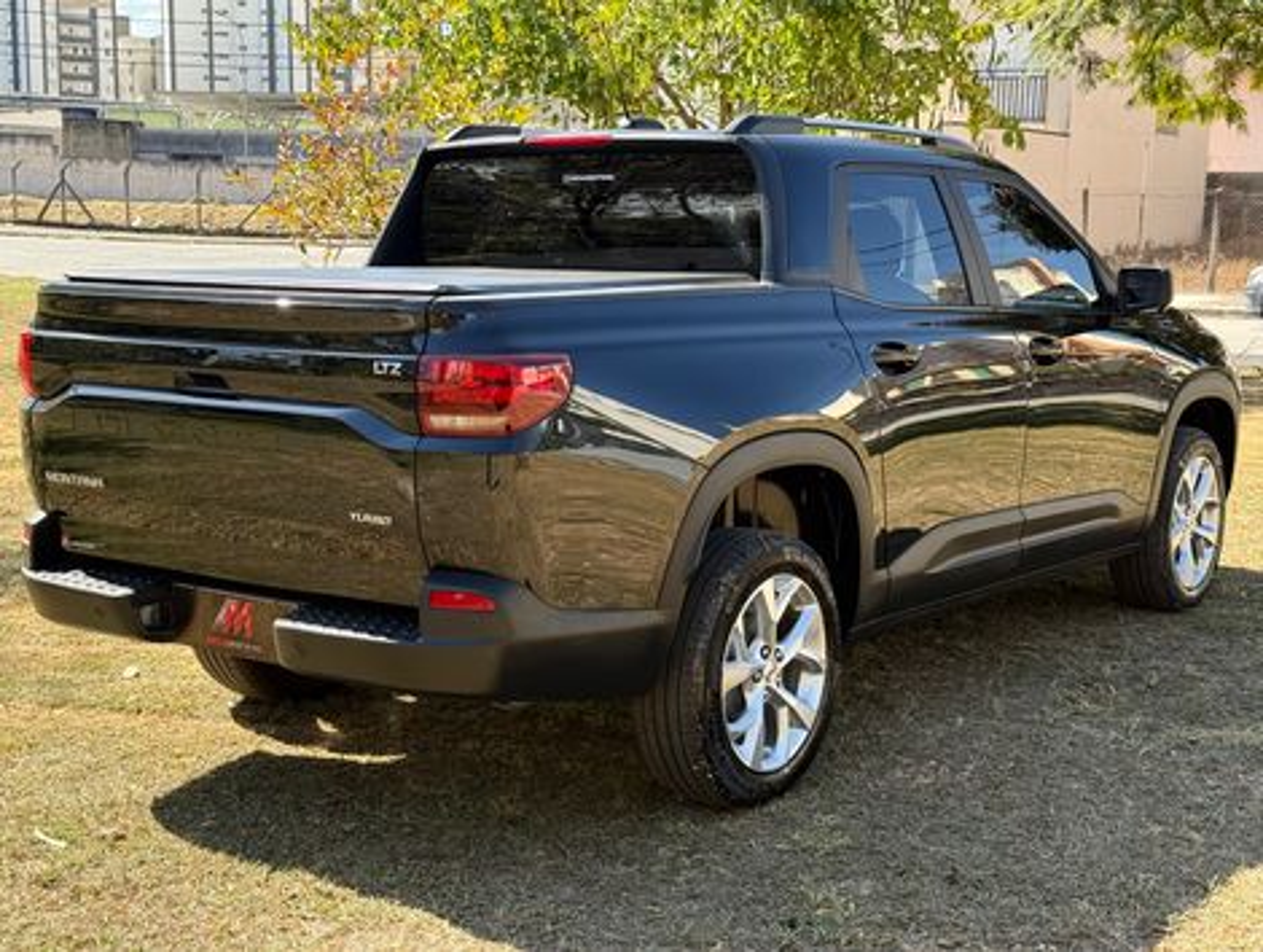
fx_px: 1754
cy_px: 476
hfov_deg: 39.6
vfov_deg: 30.3
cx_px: 632
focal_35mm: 48
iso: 80
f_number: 1.78
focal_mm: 6.76
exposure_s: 1/740
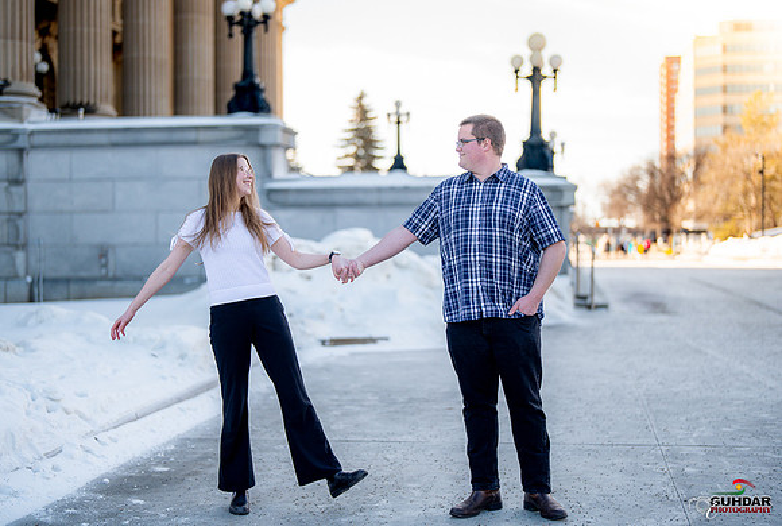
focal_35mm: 56
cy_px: 238
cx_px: 391
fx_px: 1211
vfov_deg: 24.5
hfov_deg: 35.8
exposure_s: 1/3200
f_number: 1.3
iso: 160
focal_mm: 50
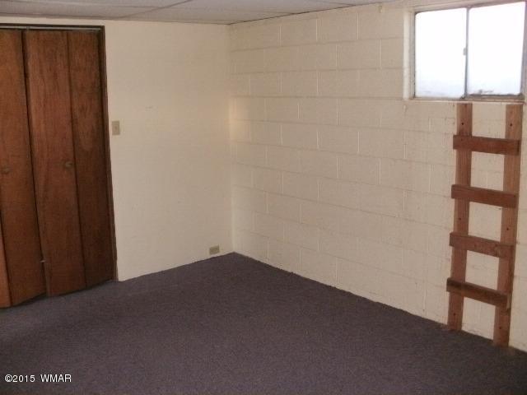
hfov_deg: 51.4
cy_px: 198
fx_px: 548
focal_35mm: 36
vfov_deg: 39.7
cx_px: 264
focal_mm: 6.3
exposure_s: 1/30
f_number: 3.5
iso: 200
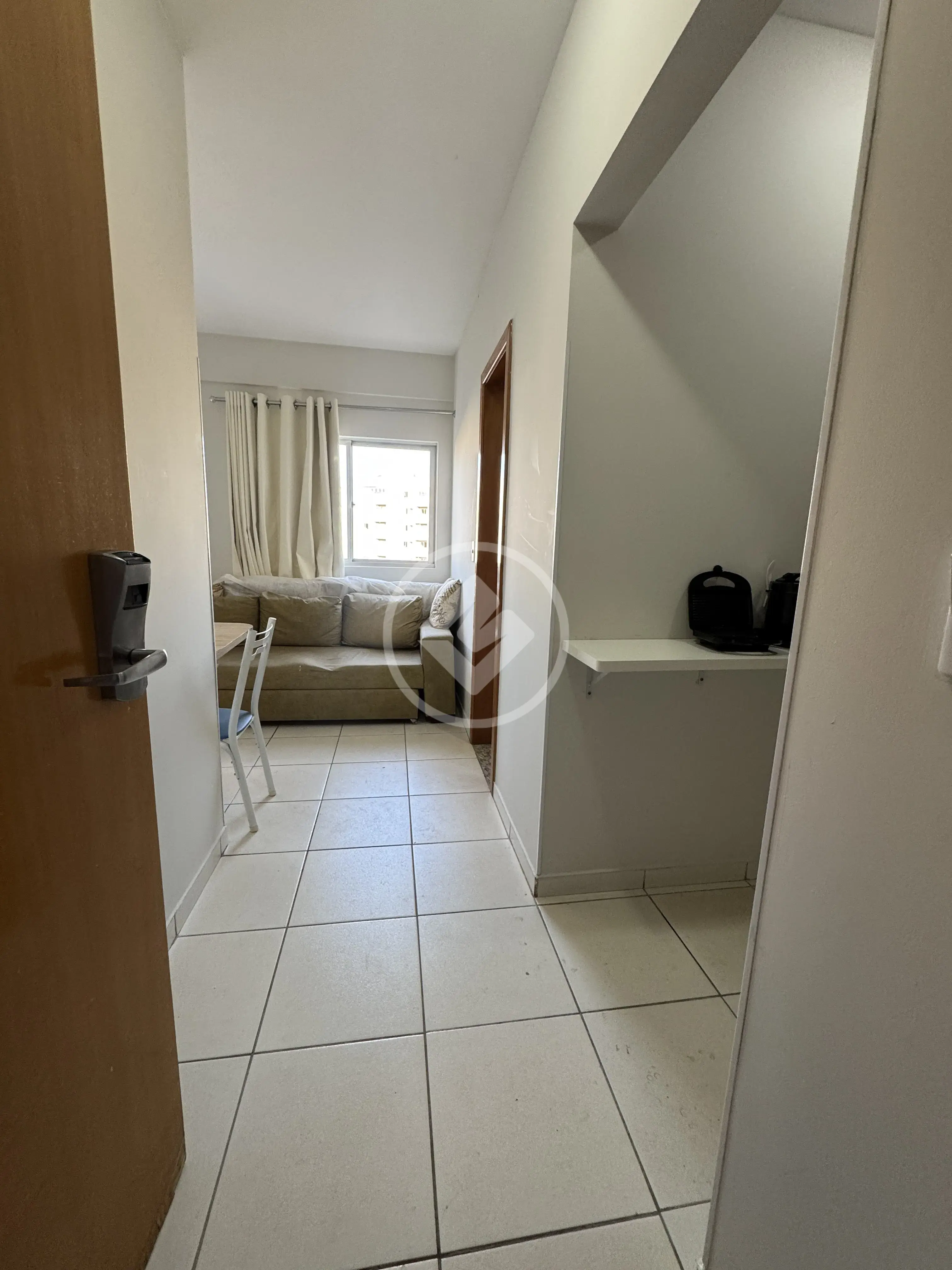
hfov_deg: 85.7
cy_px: 635
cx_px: 476
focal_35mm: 14
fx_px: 513
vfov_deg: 102.1
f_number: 2.2
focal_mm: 2.22
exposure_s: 1/120
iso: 160
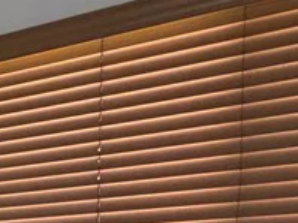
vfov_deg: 18.2
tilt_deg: -5.9
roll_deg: +4.0
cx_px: -358
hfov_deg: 16.6
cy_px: 332
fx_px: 619
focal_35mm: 72
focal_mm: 2.22
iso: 250
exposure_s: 1/120
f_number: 2.2
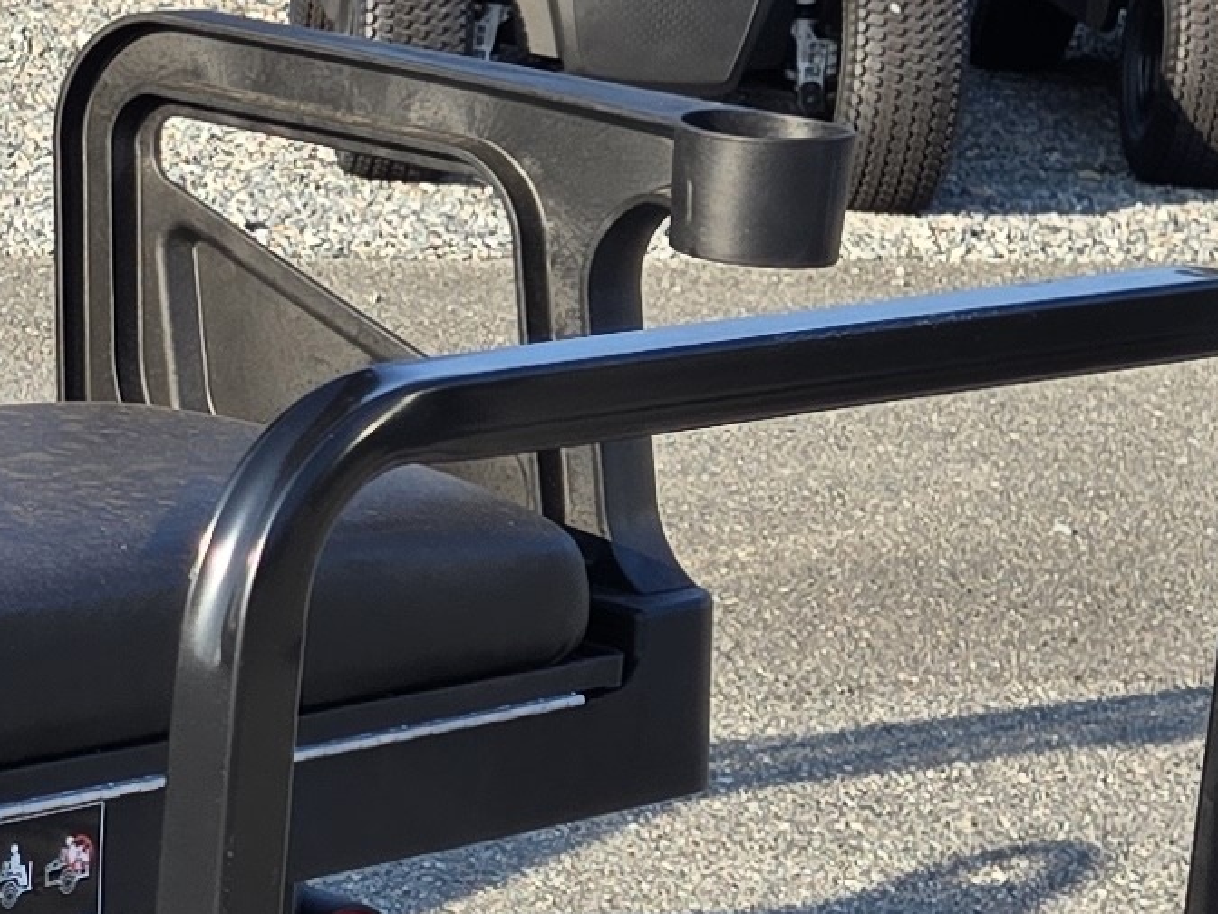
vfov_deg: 10.8
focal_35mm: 137
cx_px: -886
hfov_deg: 13.2
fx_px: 4820
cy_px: 421
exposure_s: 1/638
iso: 25
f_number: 1.8
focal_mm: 5.4
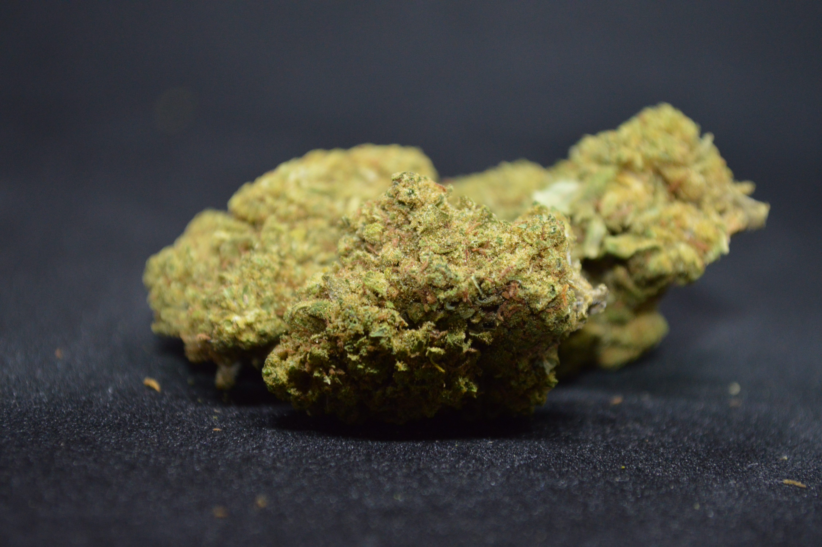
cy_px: 274
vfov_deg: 16.5
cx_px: 411
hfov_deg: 24.6
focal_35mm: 82
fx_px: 1882
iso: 1250
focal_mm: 55
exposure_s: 1/60
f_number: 5.6
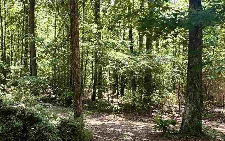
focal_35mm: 53
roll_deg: -0.3
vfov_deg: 24.4
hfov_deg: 35.6
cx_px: 17
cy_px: 75
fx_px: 325
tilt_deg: -3.0
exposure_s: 1/99
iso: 50
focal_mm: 2.22
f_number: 2.2
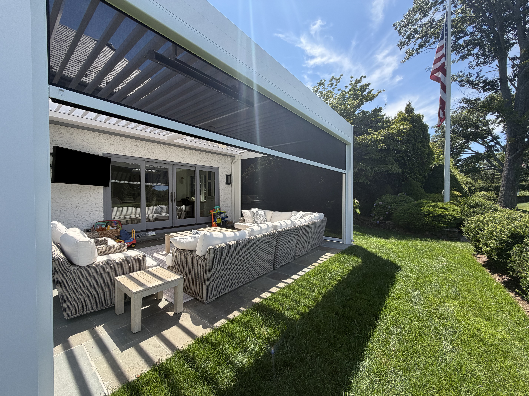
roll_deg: +0.8
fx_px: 214
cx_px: 264
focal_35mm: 14
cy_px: 198
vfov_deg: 85.7
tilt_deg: -1.2
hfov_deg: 102.1
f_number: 2.2
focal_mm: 2.22
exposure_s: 1/770
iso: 40
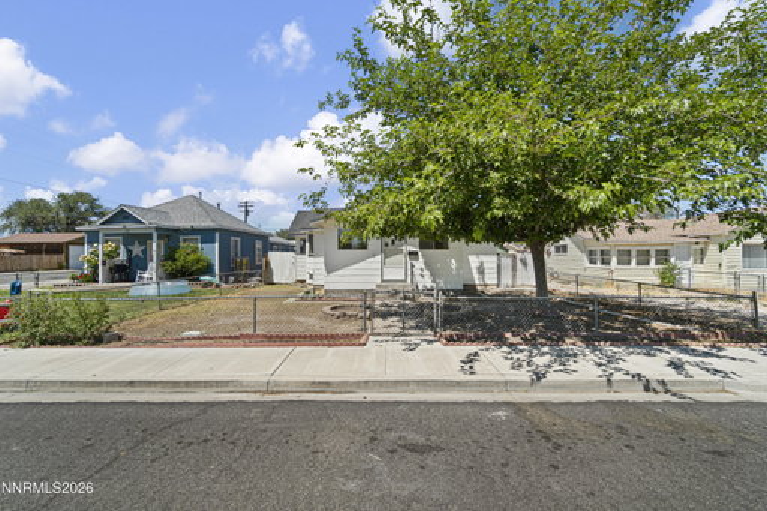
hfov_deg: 100.4
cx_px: 384
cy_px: 256
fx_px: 319
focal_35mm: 15
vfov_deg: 77.3
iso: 100
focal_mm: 10
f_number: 7.1
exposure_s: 1/50
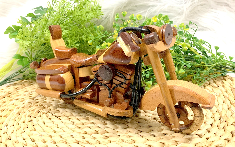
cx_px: 118
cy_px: 60
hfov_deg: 66.5
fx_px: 179
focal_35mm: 28
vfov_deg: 44.3
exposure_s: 1/33
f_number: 1.8
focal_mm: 4.25
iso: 400
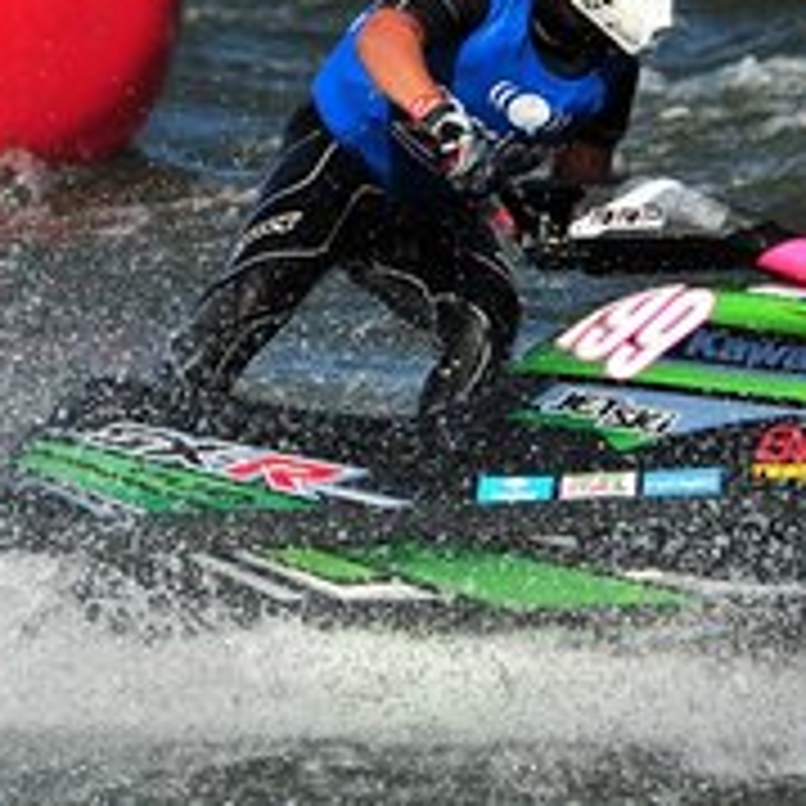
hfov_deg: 4.5
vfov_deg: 4.5
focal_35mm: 385
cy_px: 176
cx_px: 585
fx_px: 10142
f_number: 5.6
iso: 200
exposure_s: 1/1600
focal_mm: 180
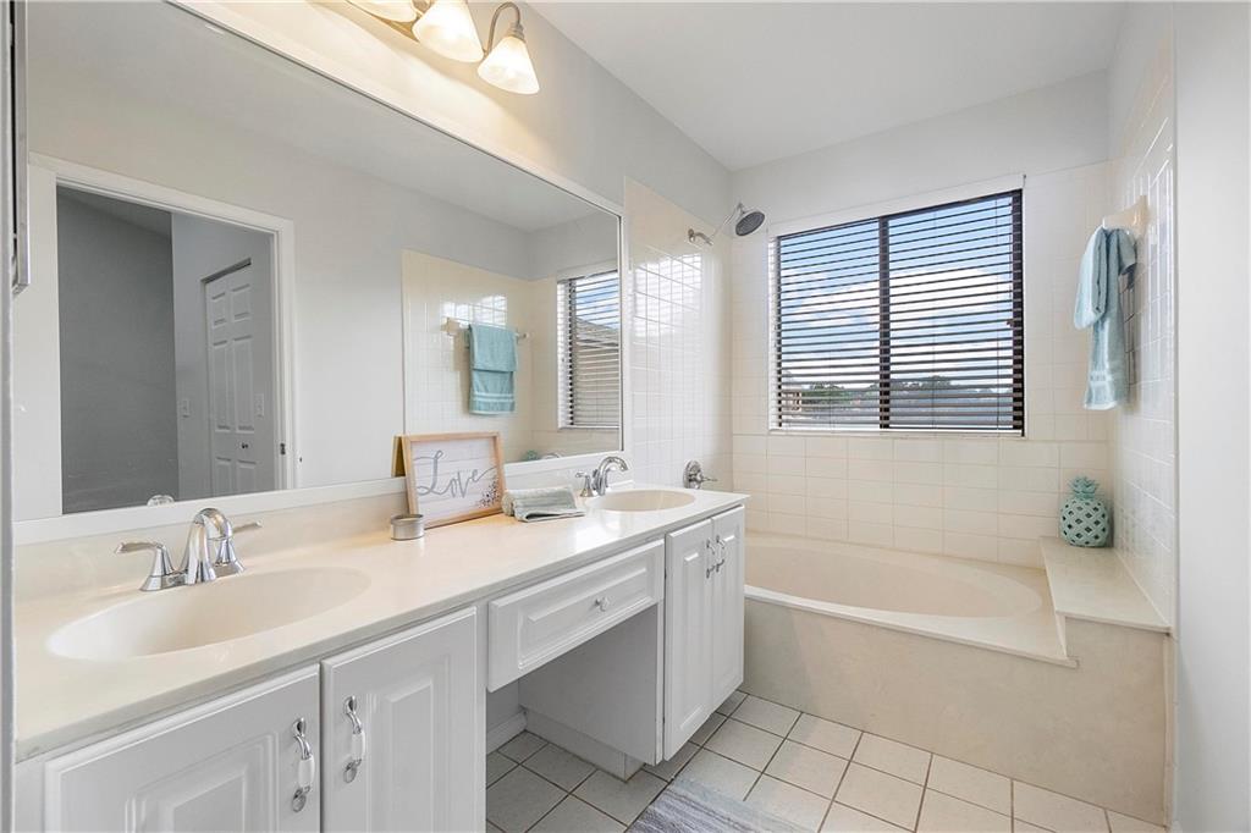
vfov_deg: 77.3
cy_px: 416
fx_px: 521
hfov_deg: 100.4
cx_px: 626
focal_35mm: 15
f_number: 8
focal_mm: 10
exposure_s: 1/125
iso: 250
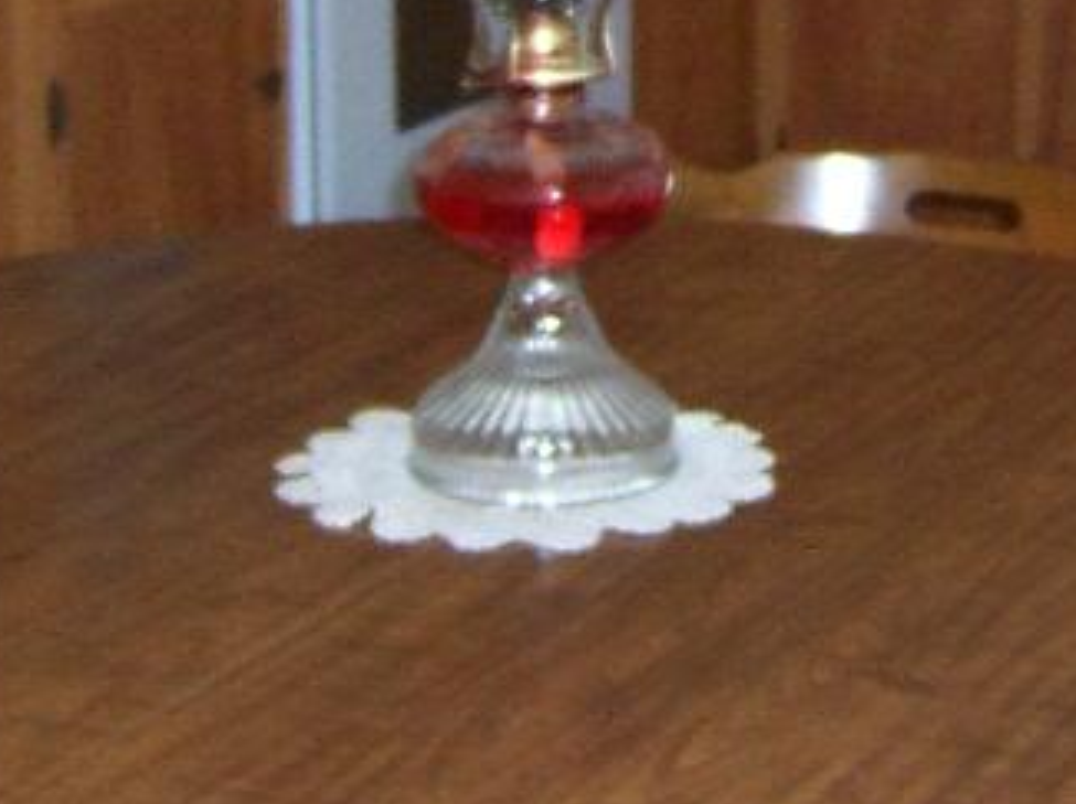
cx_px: 1089
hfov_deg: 15.8
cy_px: -182
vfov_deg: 11.8
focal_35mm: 122
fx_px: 3788
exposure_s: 1/60
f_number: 2.8
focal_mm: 5.5
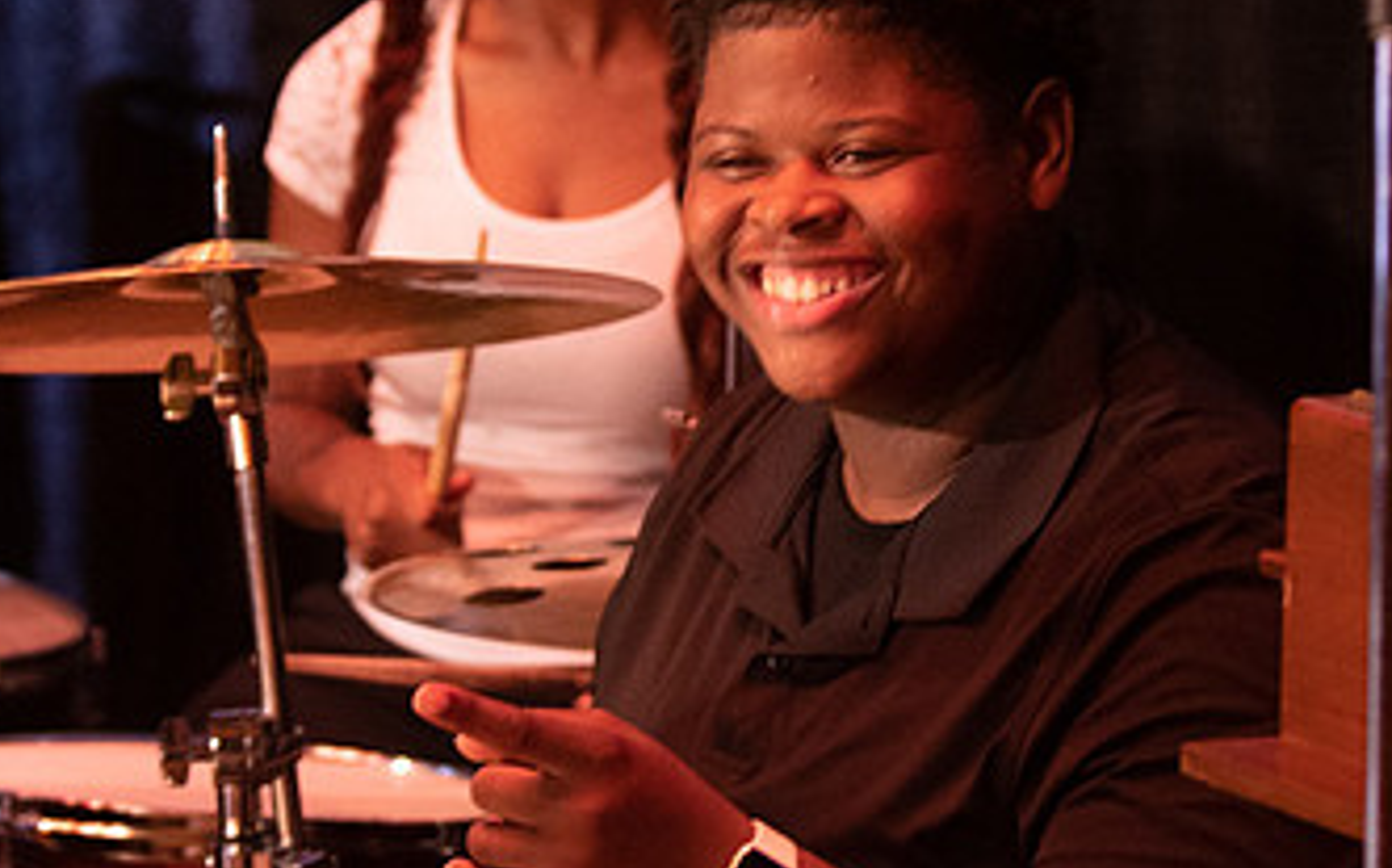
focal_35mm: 187
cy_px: 350
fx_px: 7089
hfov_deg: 11.2
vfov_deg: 7.0
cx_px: 713
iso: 1600
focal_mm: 70
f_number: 2.8
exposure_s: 1/200
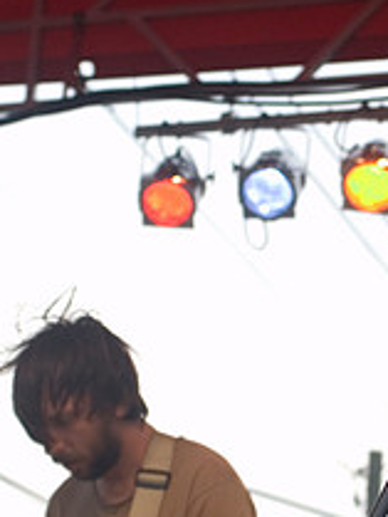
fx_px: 2867
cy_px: 324
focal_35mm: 192
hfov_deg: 7.7
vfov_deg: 10.3
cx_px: 339
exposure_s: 1/200
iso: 400
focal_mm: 48
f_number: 4.5
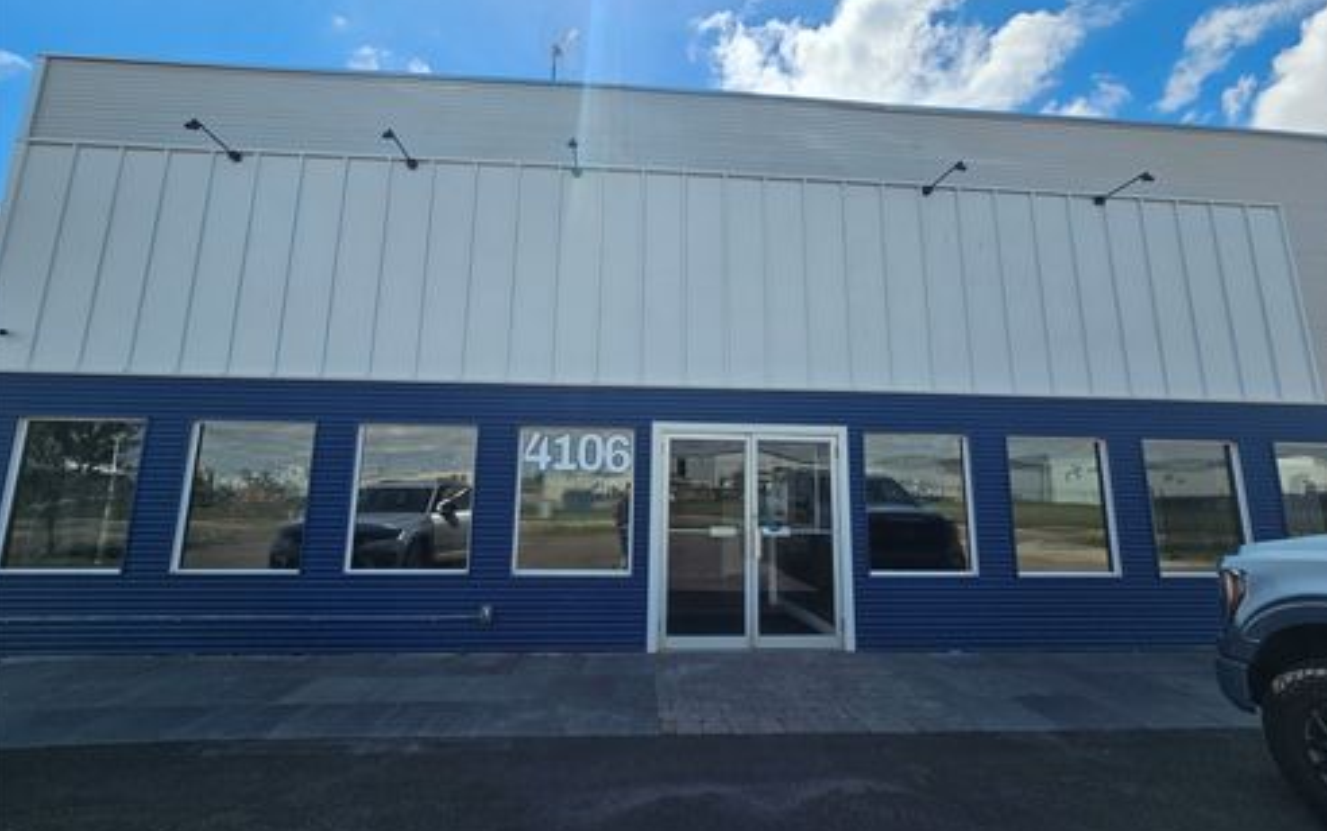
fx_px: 507
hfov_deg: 105.3
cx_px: 661
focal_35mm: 14
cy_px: 403
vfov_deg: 78.7
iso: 50
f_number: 2.2
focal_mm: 2.2
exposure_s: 1/2378
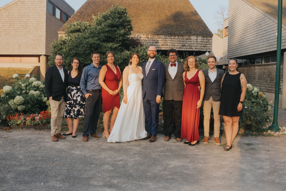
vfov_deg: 39.7
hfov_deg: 56.8
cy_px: 96
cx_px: 143
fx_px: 264
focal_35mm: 33
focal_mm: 16
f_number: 5
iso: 200
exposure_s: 1/200
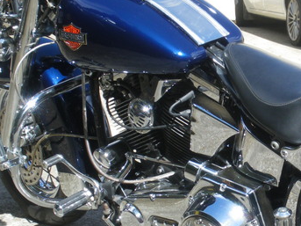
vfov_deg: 17.5
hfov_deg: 22.4
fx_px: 730
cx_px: 305
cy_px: 156
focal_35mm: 84
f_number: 5.4
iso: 64
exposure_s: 1/125
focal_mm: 6.3
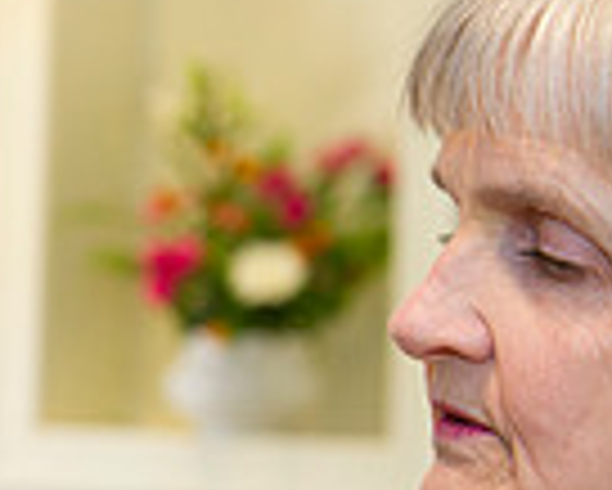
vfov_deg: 8.8
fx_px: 3190
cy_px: 297
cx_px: -360
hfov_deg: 10.5
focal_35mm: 176
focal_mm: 44
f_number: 4
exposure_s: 1/100
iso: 800
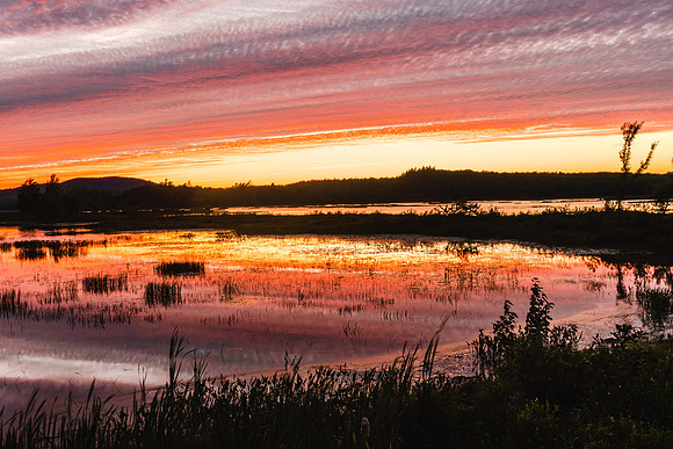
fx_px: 673
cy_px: 224
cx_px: 336
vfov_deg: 36.9
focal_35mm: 36
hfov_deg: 53.1
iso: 100
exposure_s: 1/3
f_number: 14
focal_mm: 24
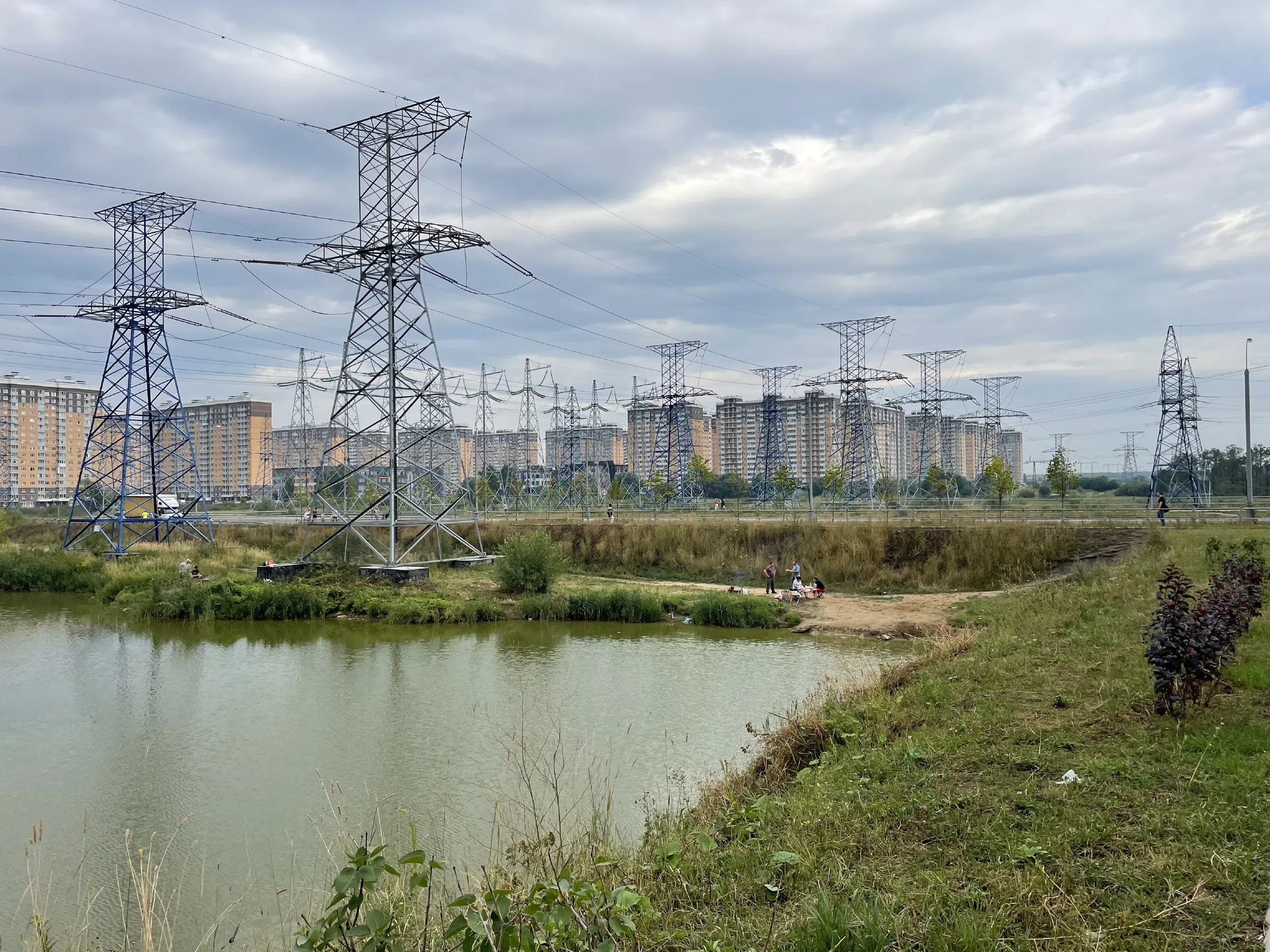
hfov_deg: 67.3
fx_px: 954
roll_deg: +0.9
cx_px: 635
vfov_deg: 53.1
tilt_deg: +1.8
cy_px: 476
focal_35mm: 26
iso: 32
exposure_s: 1/2212
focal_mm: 4.2
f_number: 1.6
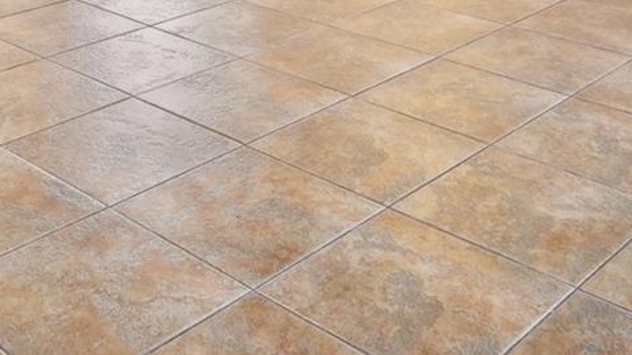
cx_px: 226
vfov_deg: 17.0
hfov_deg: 35.9
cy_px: -292
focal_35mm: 58
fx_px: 967
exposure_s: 1/20
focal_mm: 11
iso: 400
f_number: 8
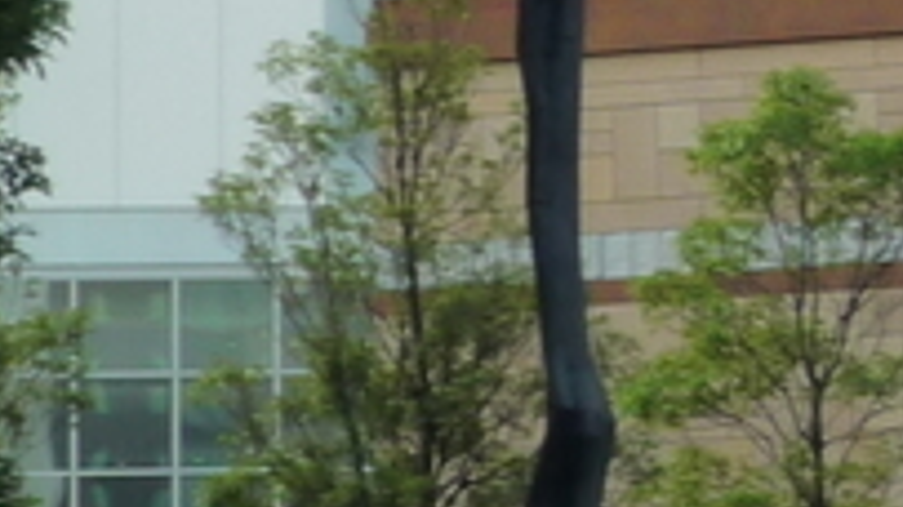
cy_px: -222
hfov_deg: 5.0
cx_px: 2522
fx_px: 9861
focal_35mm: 412
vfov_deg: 2.9
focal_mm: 11.3
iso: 160
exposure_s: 1/50
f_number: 4.9
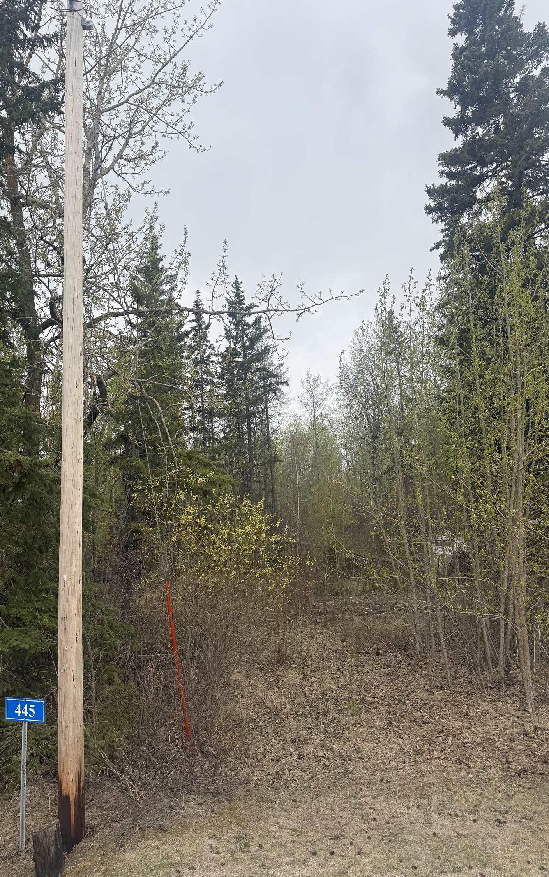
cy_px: 431
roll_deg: +1.6
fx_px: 622
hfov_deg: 47.3
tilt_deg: +11.6
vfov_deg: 70.4
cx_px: 219
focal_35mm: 26
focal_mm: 6.76
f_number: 1.78
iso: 80
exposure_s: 1/1005
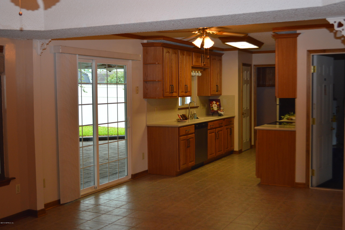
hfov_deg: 43.6
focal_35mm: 45
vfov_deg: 29.8
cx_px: 172
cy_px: 115
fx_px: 431
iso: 400
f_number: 4.5
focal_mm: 30
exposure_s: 1/80
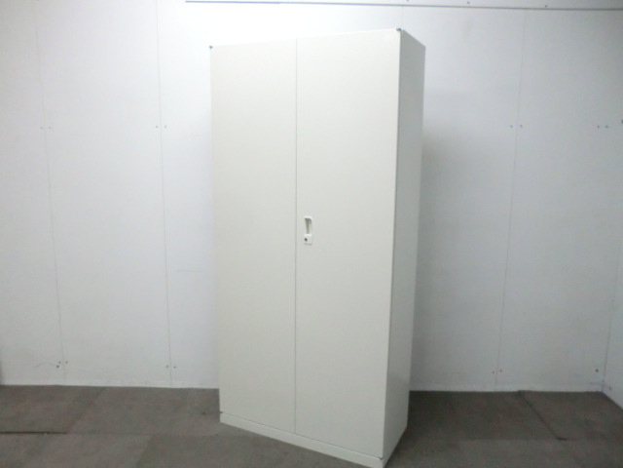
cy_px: 234
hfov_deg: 65.3
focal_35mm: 27
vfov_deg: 51.4
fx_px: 486
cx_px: 312
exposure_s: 1/60
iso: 500
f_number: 3.2
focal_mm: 4.9
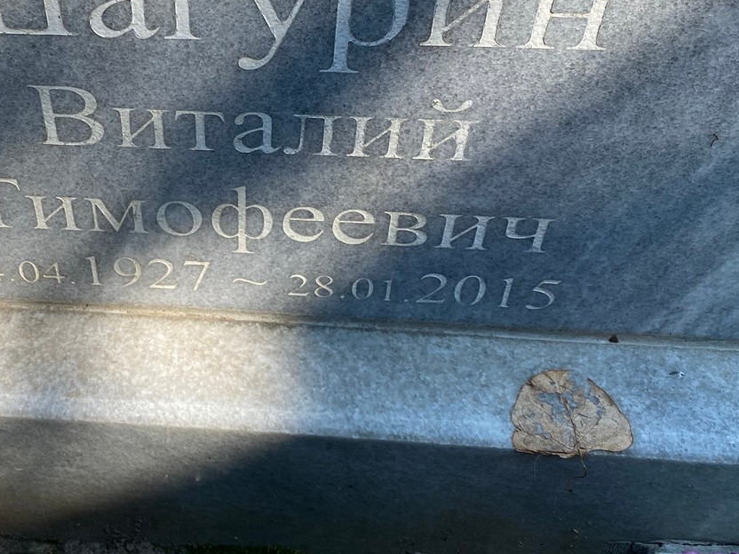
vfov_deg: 31.5
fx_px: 961
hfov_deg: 41.3
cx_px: 220
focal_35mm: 45
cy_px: 126
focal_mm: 4.25
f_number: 1.8
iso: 32
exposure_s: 1/1025
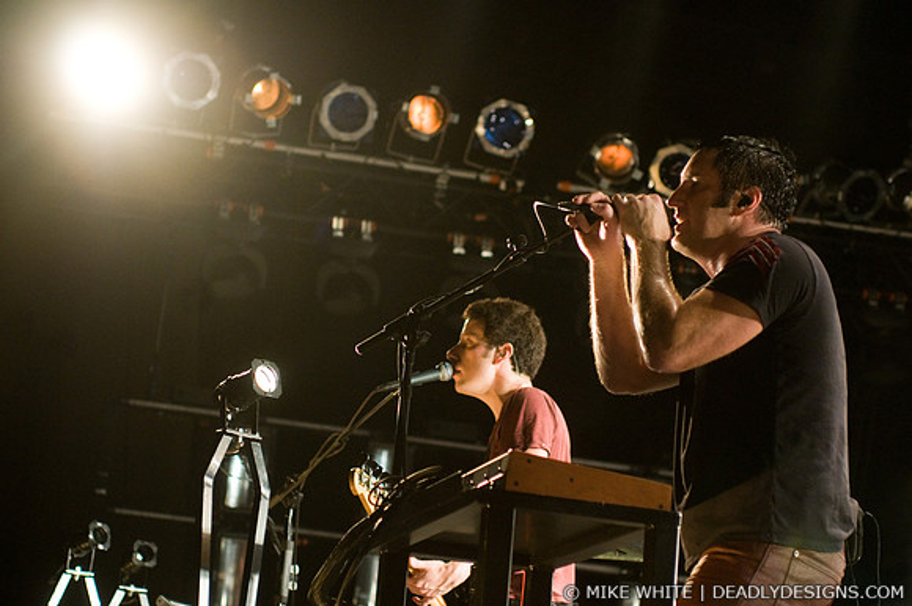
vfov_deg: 13.0
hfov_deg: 19.5
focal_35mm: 105
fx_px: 2656
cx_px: 456
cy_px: 303
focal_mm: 70
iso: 800
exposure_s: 1/250
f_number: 3.2
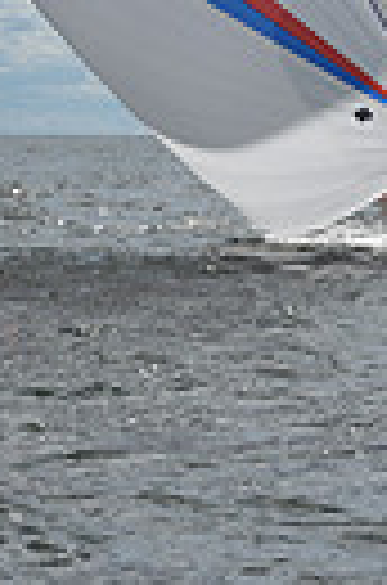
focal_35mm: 412
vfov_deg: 5.0
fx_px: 6679
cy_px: -351
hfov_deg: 3.3
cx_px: 250
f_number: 13
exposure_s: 1/800
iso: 250
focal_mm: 92
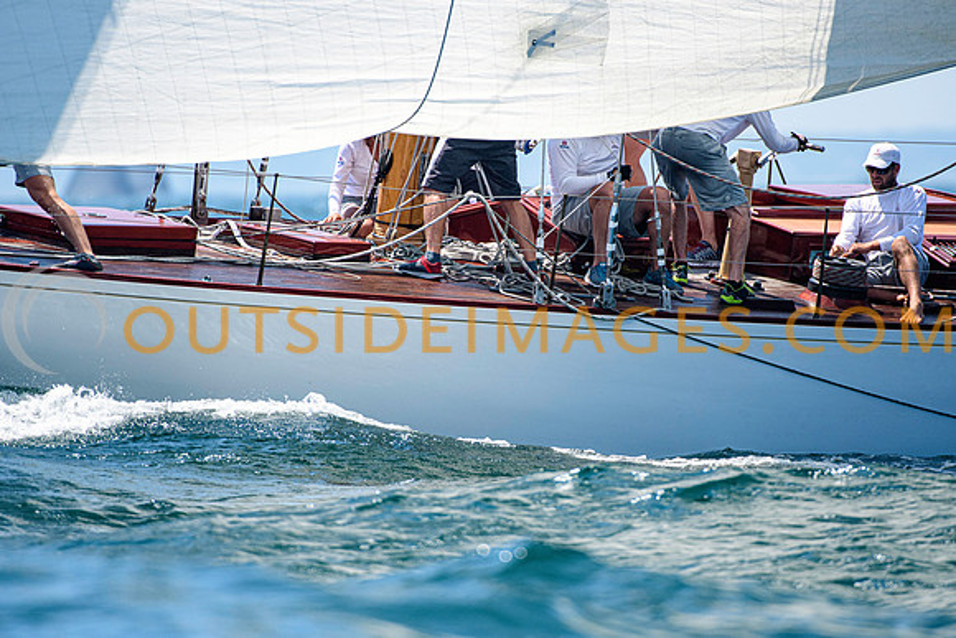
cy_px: 319
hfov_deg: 3.4
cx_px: 478
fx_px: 15936
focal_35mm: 600
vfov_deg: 2.3
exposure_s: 1/2500
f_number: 5
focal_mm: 400
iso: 400
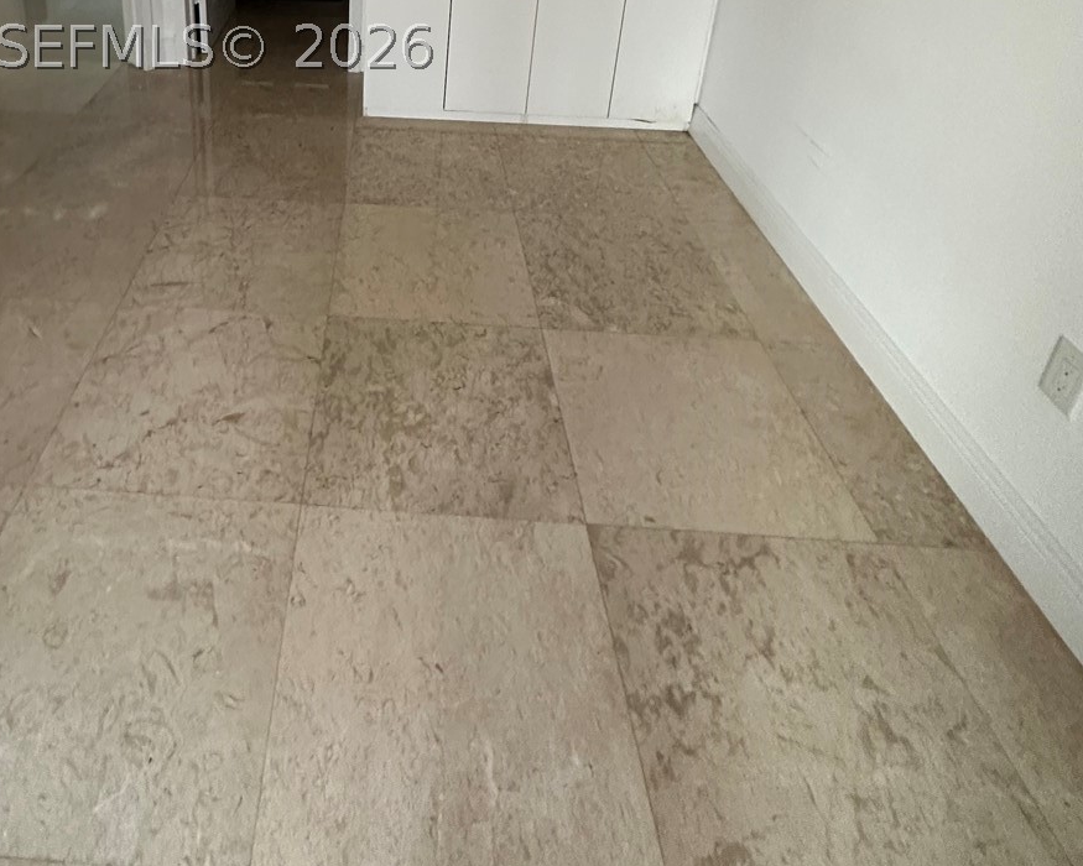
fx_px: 801
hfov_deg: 66.3
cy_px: 47
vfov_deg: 49.0
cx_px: 360
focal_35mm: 25
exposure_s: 1/60
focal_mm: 2.22
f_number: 2.2
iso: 640
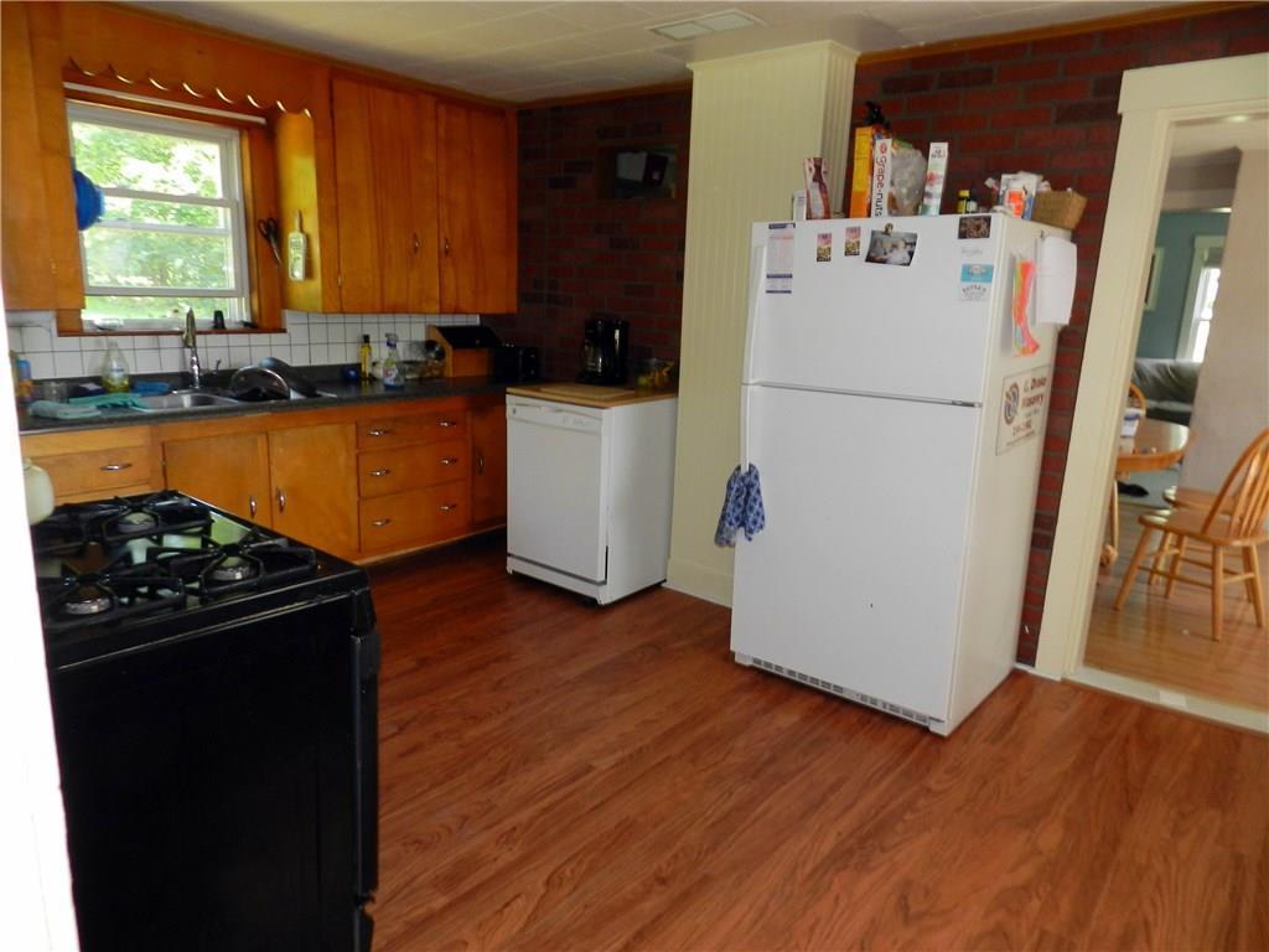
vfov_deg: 58.9
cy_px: 476
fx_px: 843
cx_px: 634
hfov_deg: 73.9
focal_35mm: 23
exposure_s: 1/30
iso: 200
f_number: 3.4
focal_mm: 4
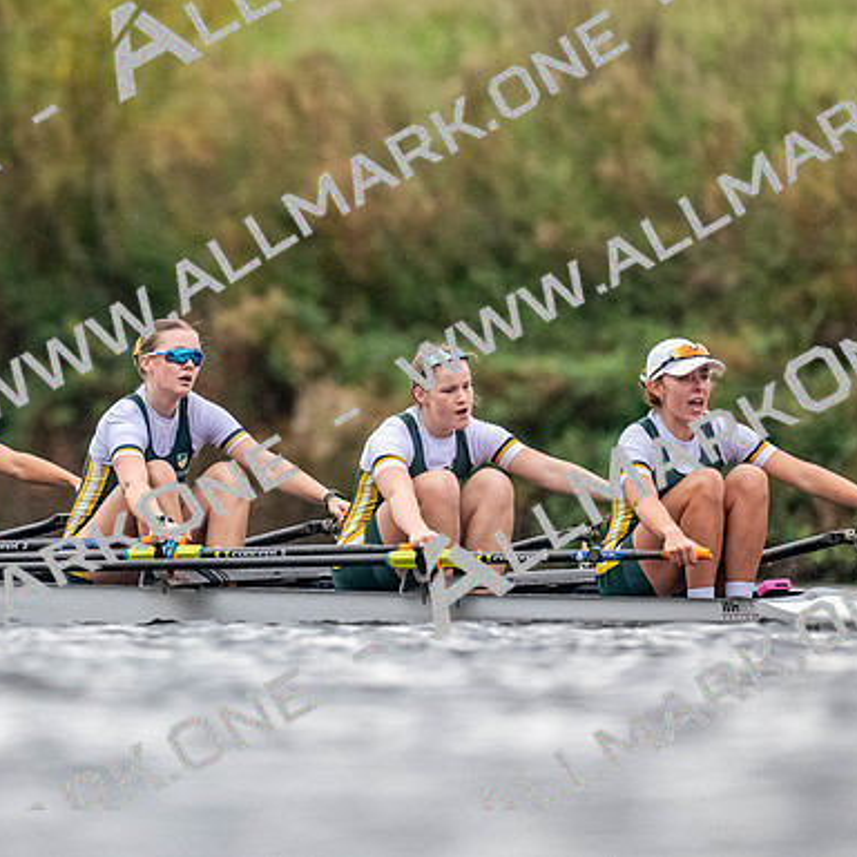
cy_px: 428
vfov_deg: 1.5
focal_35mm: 1155
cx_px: 232
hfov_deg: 1.5
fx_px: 32351
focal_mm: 600
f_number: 4
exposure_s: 1/2500
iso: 3600
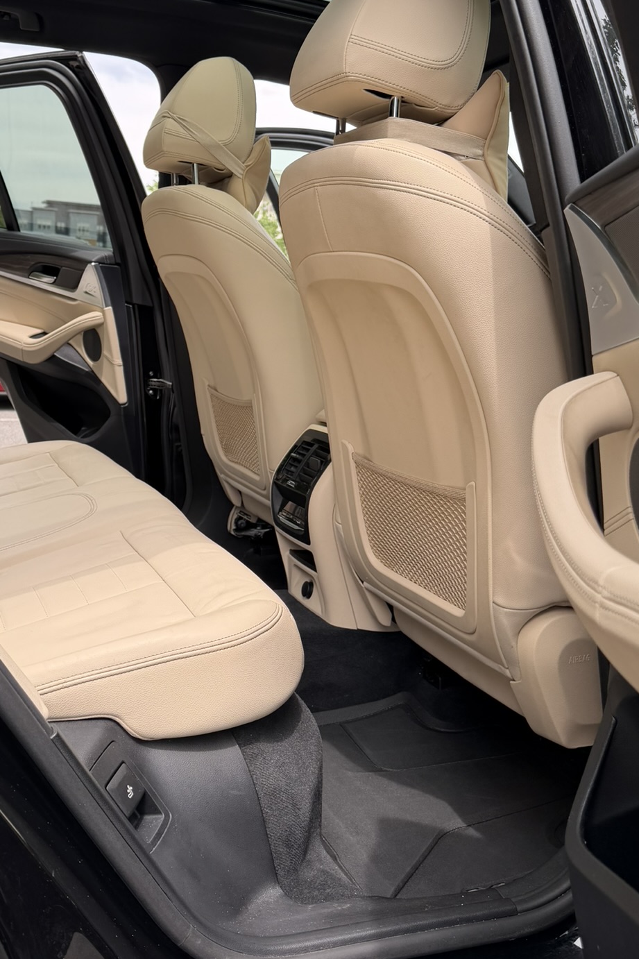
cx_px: 255
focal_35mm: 37
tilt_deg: -4.3
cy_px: 383
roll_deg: -3.3
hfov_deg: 35.8
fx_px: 985
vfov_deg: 51.5
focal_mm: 6.76
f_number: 1.78
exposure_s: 1/695
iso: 80
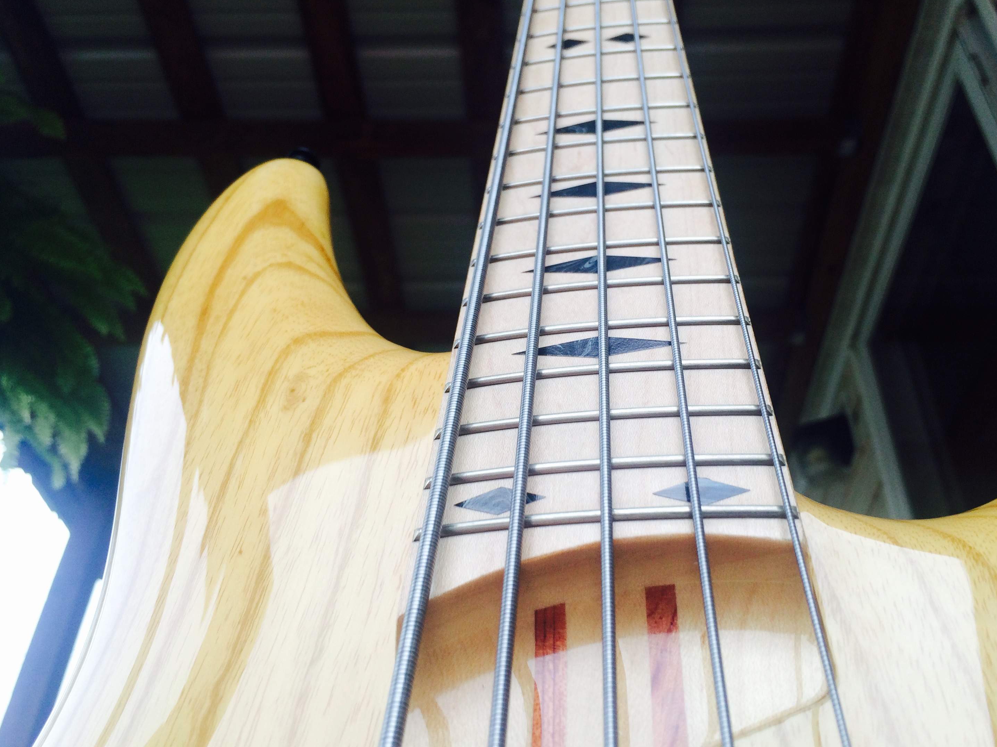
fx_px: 950
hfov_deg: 55.3
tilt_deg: +40.6
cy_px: 378
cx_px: 545
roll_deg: +2.0
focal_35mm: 33
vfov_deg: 42.9
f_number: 2.2
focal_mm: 4.15
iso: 50
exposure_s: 1/120
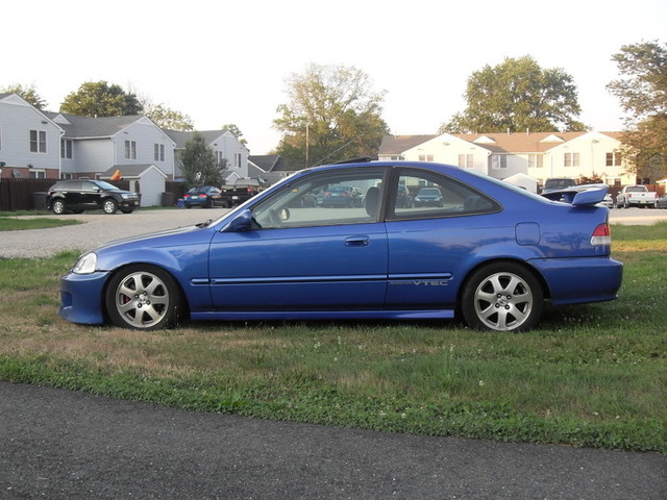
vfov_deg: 38.7
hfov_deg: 50.1
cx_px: 334
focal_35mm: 37
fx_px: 713
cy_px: 250
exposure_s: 1/180
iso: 80
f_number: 2.8
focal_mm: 6.3
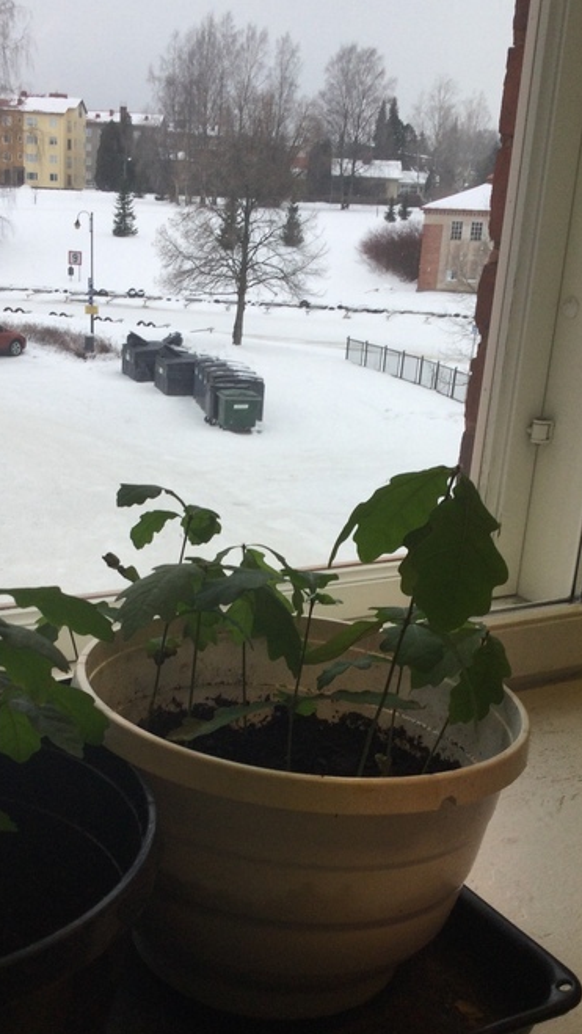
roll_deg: -1.8
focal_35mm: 41
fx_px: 1124
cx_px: 260
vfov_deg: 49.2
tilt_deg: -19.6
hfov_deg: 29.0
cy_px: 590
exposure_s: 1/220
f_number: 2.4
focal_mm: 3.3
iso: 25
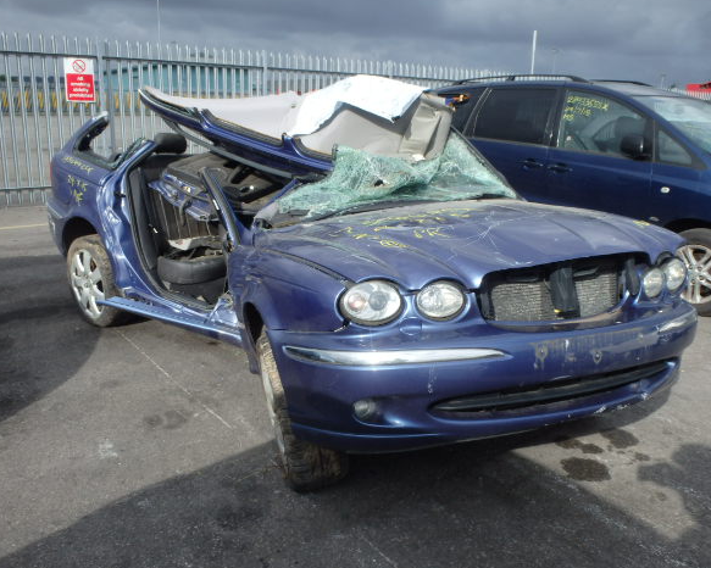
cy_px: 284
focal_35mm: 30
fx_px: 631
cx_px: 360
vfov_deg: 48.5
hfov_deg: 58.8
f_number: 3.9
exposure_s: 1/640
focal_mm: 5
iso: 125
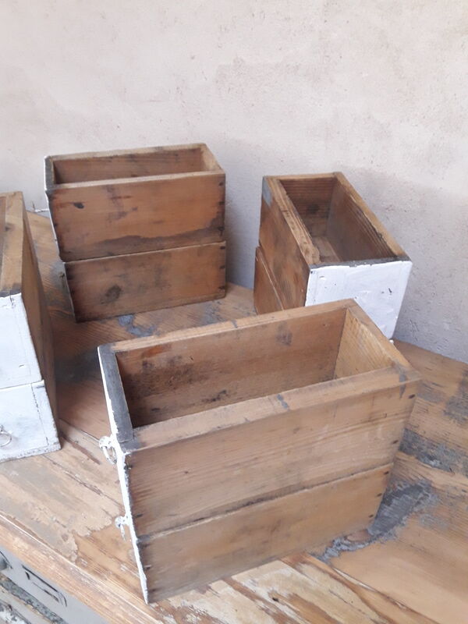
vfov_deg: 63.4
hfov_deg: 49.7
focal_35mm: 28
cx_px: 234
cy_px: 312
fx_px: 505
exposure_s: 1/20
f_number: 1.9
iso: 200
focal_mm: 3.7
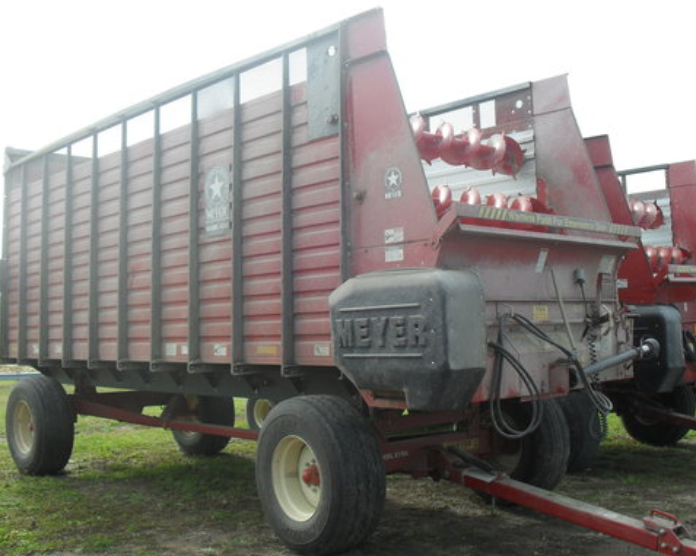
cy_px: 282
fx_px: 803
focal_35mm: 39
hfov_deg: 46.9
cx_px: 362
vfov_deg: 38.2
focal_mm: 6.3
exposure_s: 1/350
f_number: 3.2
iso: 100
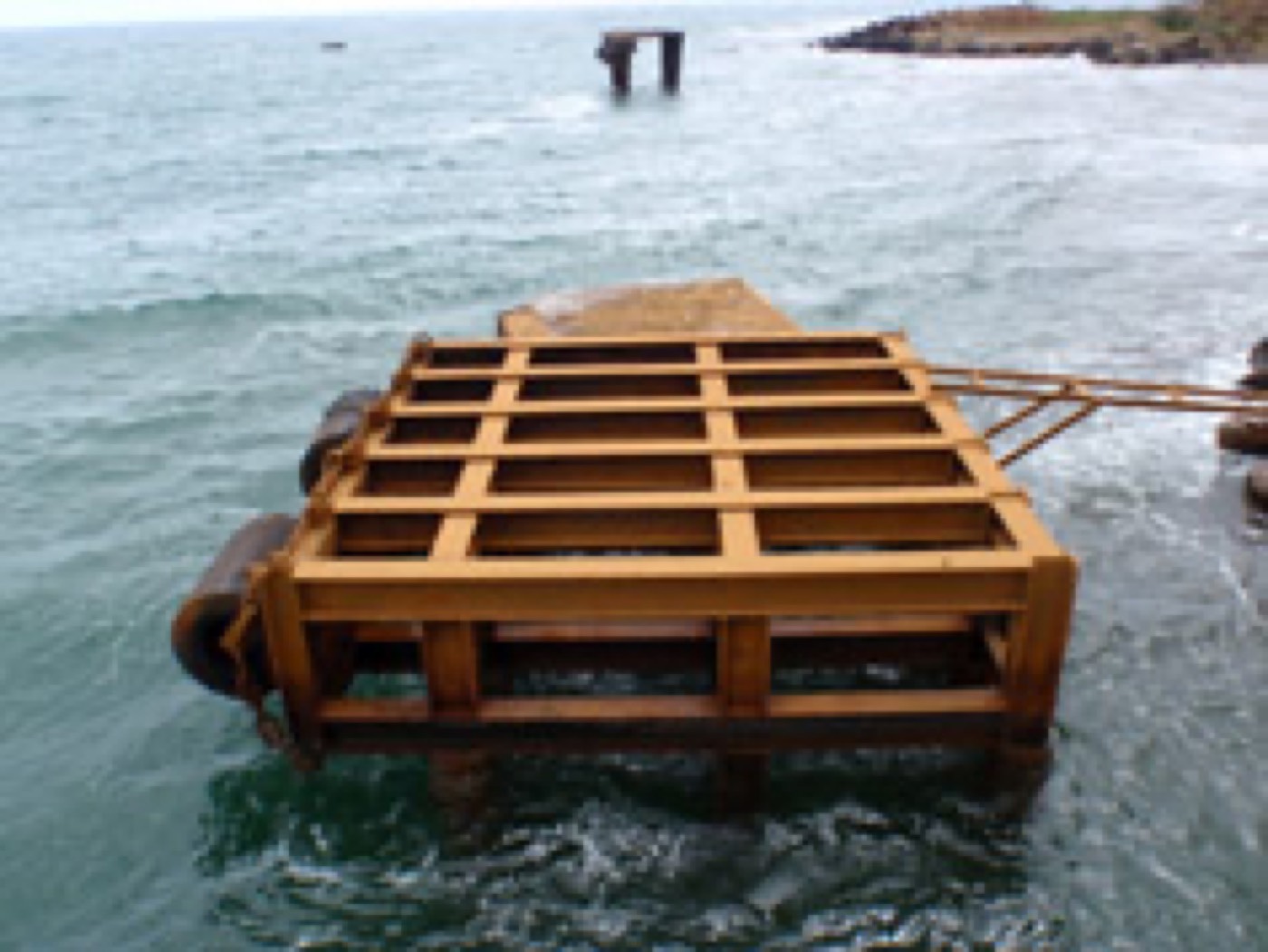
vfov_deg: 49.8
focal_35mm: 28
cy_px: 476
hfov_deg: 63.4
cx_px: 634
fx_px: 1026
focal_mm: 5
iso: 64
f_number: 5
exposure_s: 1/250
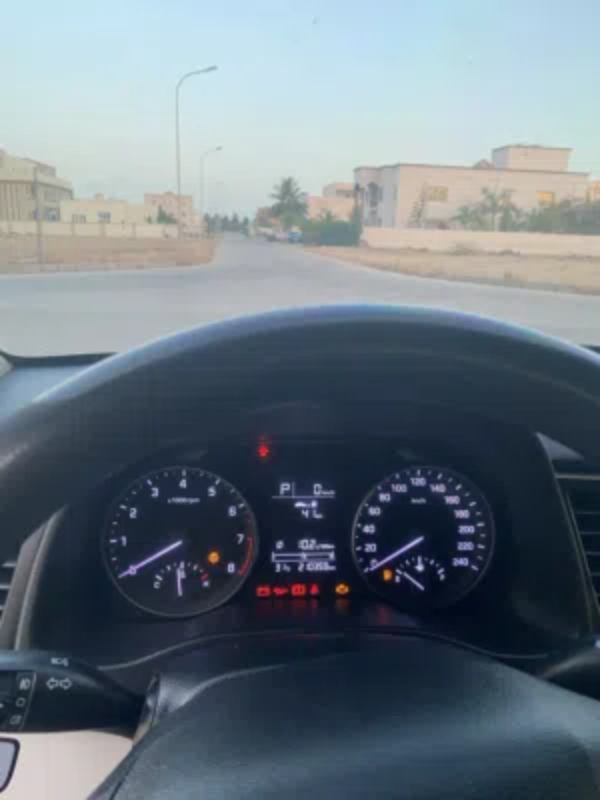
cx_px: 300
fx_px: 601
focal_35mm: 26
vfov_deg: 67.3
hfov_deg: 53.1
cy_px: 400
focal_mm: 4.25
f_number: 1.8
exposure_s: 1/65
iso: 125
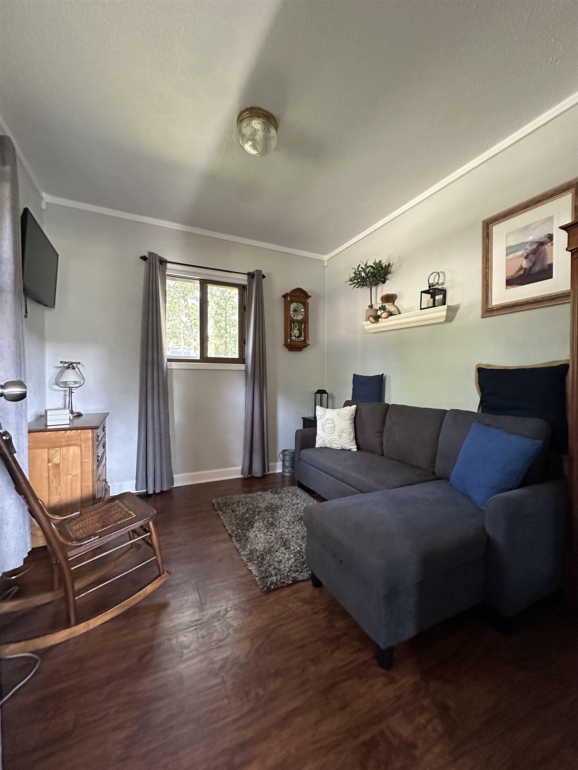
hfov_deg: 85.7
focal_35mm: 14
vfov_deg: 102.1
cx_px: 289
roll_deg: -1.4
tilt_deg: -0.5
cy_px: 385
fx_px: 312
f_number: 2.2
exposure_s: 1/60
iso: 1000
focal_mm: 2.22
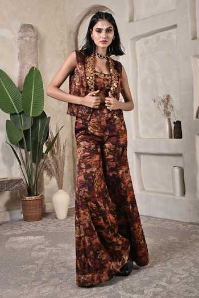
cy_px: 149
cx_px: 100
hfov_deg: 38.9
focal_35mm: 34
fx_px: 282
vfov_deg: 55.8
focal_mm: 34
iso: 80
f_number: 5
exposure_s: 1/200
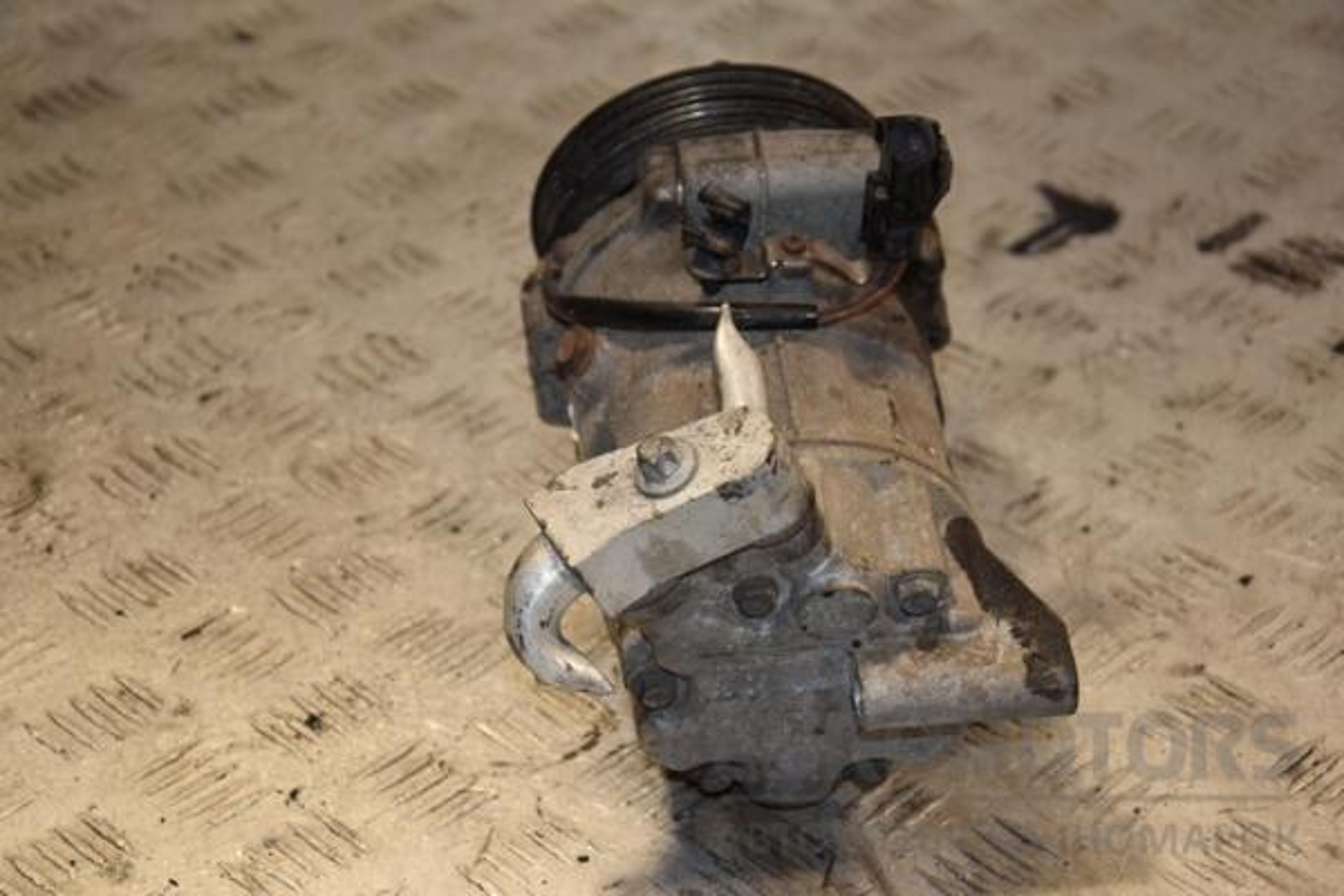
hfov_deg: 21.9
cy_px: 448
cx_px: 672
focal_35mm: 93
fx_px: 3472
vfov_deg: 14.7
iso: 800
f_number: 5.6
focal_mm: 62
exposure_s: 1/200
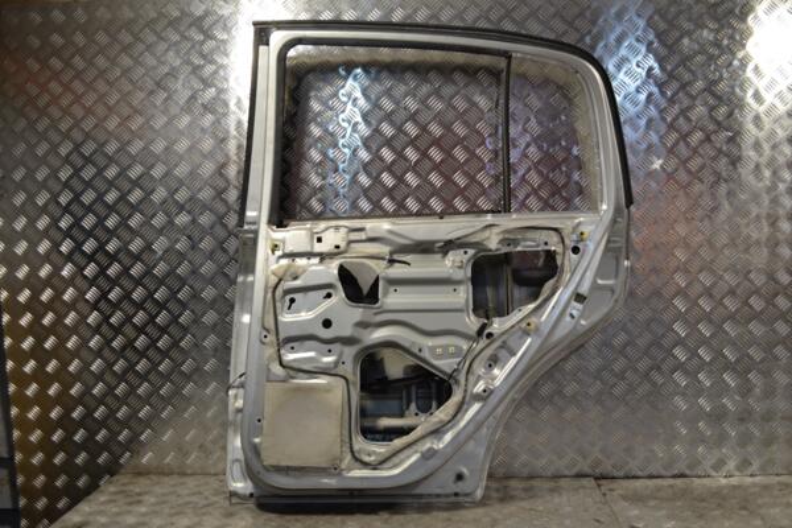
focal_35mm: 33
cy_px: 264
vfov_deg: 40.0
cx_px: 396
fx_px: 726
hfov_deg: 57.2
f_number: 3.8
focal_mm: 22
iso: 100
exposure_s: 1/60
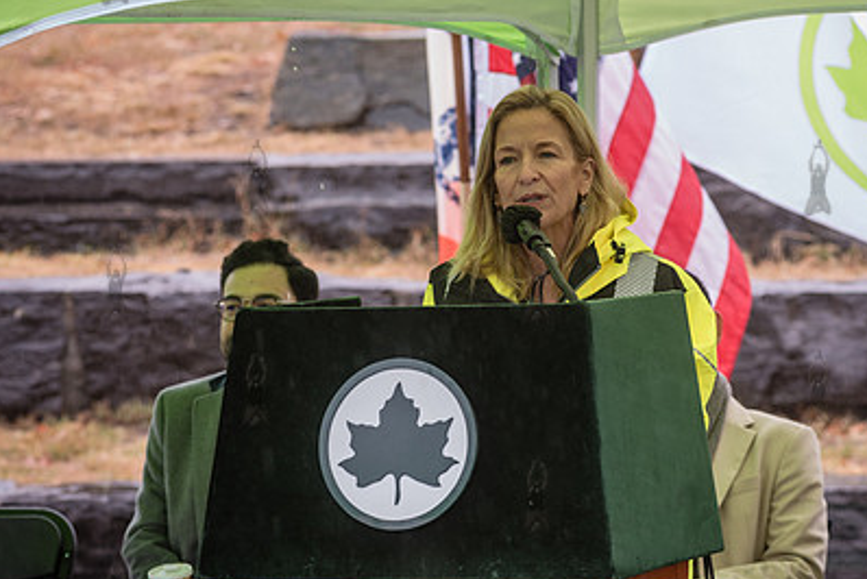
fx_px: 4579
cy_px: 281
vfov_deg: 7.2
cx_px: 521
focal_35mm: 190
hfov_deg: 10.8
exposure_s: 1/250
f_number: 5.6
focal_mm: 125
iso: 640
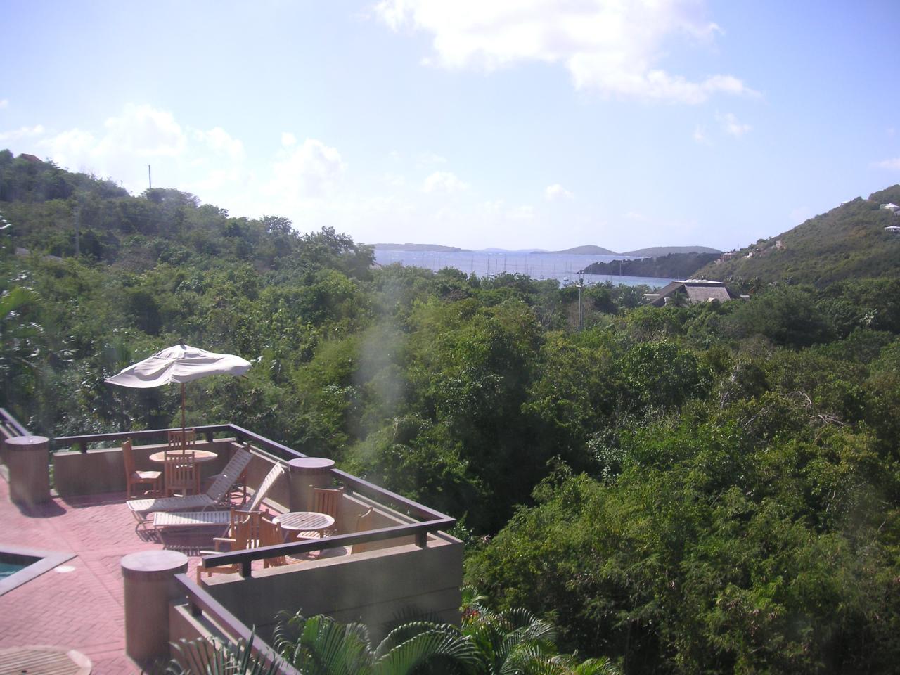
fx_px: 962
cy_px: 338
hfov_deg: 50.1
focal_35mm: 37
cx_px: 450
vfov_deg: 38.7
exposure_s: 1/180
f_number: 6.7
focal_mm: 6.1
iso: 50
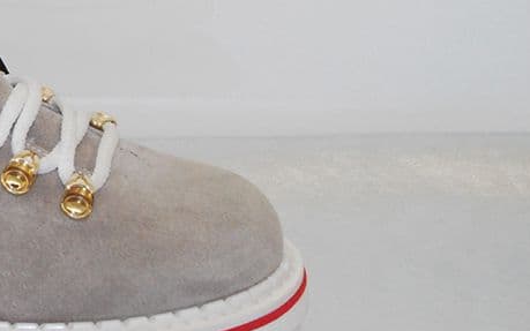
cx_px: -129
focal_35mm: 104
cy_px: 55
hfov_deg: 18.8
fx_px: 1502
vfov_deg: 12.5
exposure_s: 1/200
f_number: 11
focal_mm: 26
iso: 1600
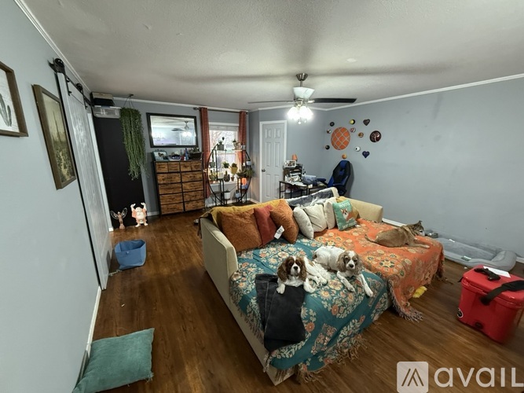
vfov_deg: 85.7
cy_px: 196
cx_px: 262
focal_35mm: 14
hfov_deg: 102.1
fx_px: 212
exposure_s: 1/81
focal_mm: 2.22
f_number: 2.2
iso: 320
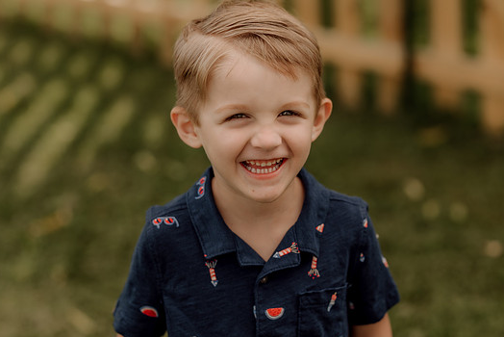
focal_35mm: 94
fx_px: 1317
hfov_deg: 21.7
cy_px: 171
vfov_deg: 14.6
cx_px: 235
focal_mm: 85
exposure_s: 1/320
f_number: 2.5
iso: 80
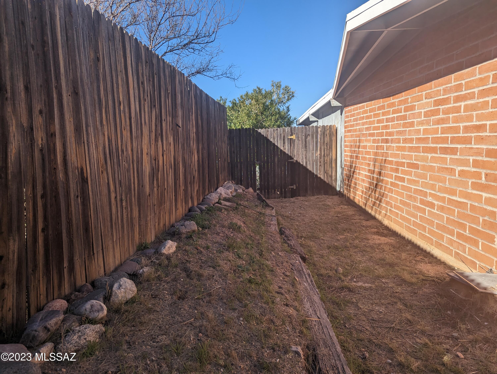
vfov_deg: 56.9
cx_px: 248
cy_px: 187
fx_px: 345
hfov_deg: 71.5
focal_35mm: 24
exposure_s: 1/1795
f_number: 1.85
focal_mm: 6.81
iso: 44
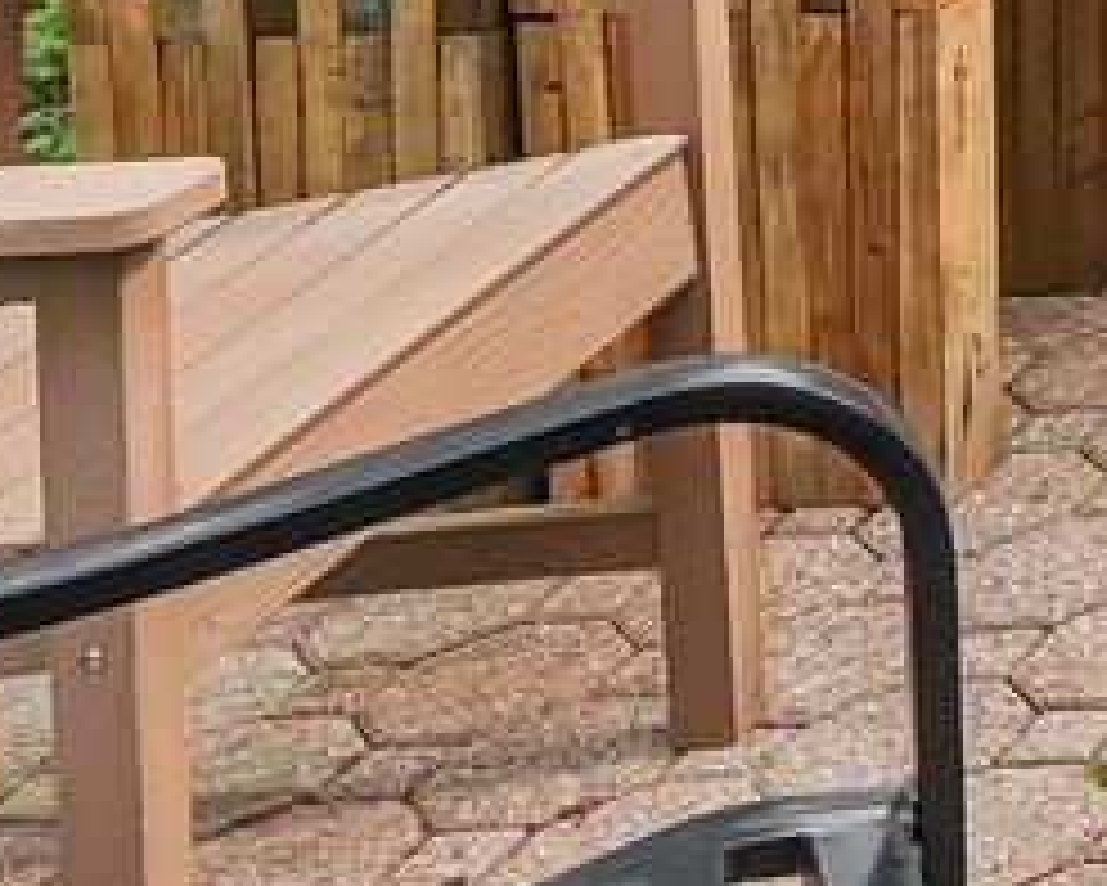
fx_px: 4097
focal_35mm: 125
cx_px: 3172
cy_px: -1419
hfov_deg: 11.0
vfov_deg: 10.3
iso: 100
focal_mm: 16
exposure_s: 1/125
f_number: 8
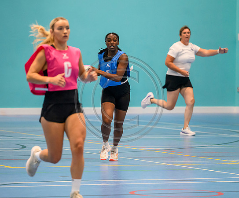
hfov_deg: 7.0
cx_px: 117
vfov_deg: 5.8
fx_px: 1943
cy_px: 81
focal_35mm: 271
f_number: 2.8
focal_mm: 200
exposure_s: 1/1000
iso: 8000
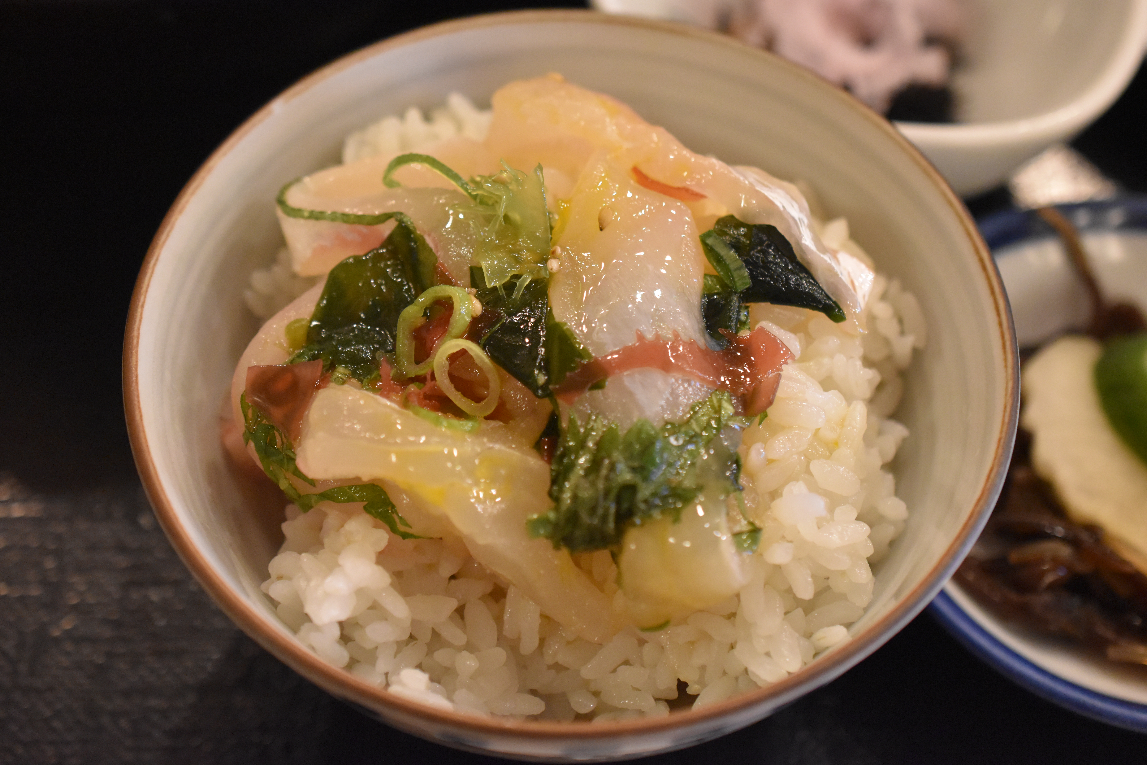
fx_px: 1912
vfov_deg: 22.6
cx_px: 574
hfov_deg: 33.4
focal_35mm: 60
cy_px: 382
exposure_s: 1/125
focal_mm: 40
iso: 3200
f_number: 4
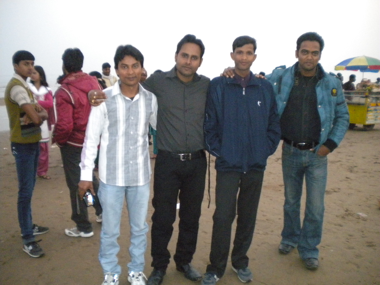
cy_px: 142
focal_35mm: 35
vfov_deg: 40.7
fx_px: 384
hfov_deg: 52.6
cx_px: 190
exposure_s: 1/30
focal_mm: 6.3
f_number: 3.1
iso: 800
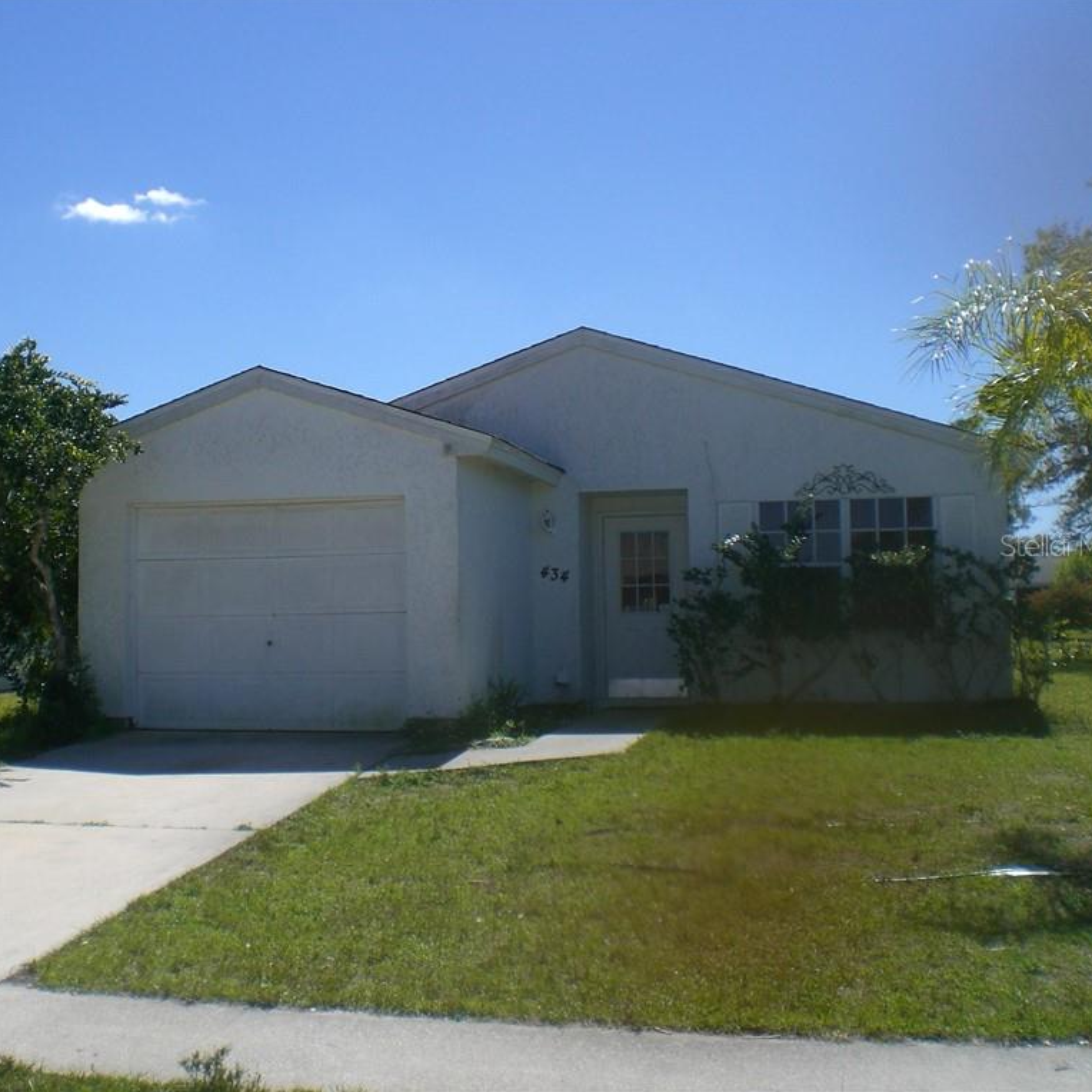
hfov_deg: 37.3
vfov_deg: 37.6
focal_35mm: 45
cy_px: 545
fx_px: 1606
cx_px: 403
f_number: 4.4
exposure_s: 1/500
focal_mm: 6.3
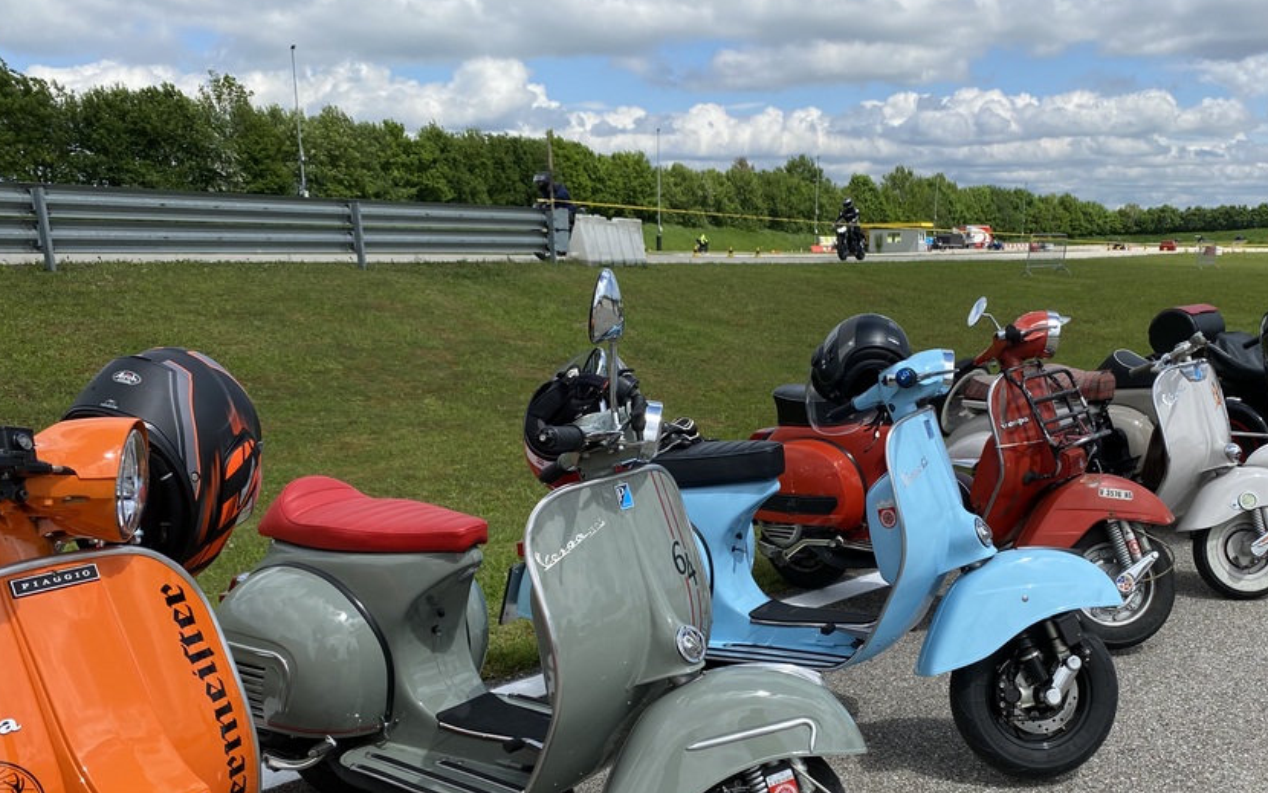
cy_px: 564
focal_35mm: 34
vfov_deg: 36.7
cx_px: 738
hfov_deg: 56.4
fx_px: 1175
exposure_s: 1/2967
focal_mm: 4.25
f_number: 1.8
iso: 32
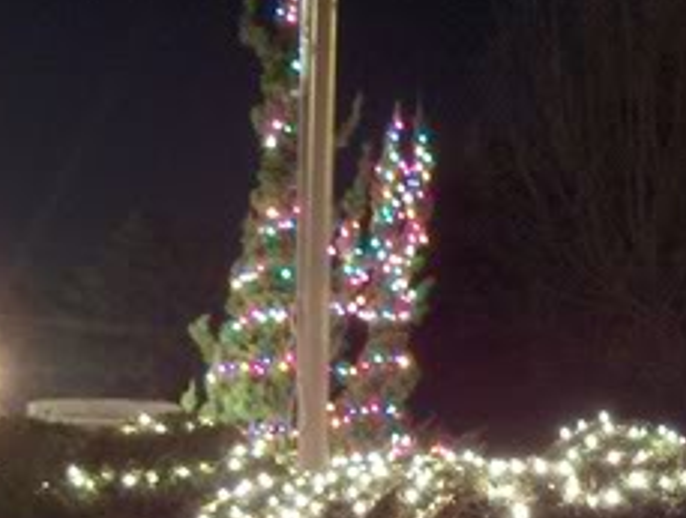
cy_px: 593
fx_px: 2702
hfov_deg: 14.1
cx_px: 774
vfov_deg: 10.8
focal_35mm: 136
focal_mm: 8
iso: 100
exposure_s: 4.57
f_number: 2.8
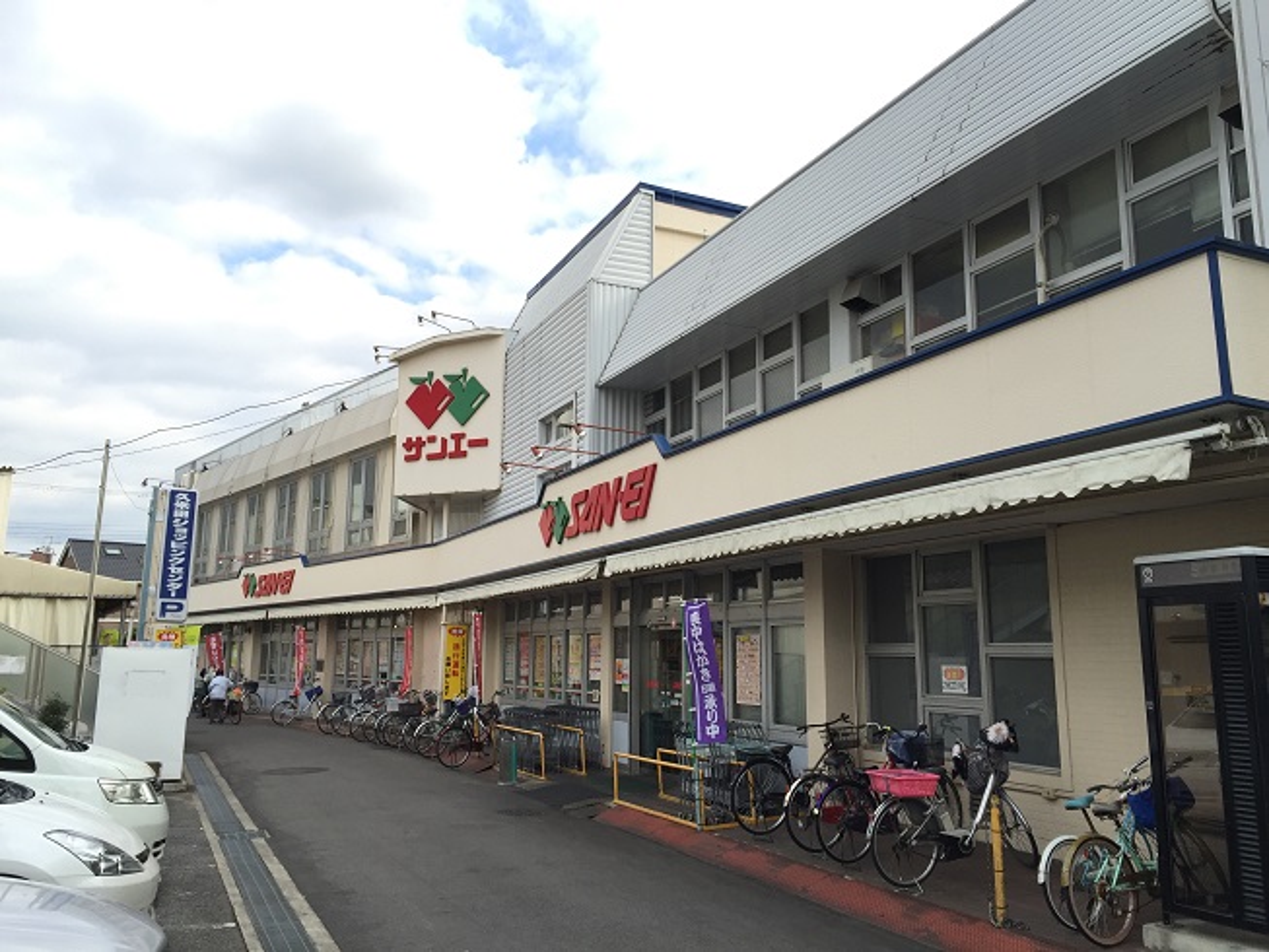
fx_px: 1063
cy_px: 476
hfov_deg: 61.7
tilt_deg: +10.8
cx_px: 634
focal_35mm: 29
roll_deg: -1.3
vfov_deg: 48.2
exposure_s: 1/670
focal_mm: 4.15
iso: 32
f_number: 2.2
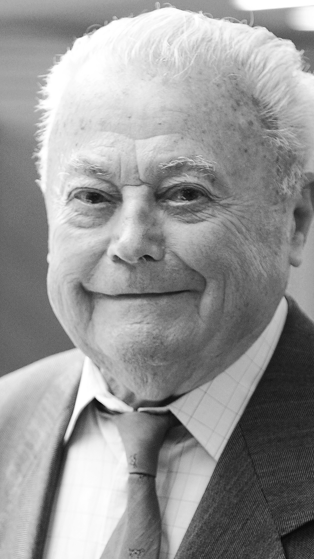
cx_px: 156
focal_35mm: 103
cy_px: 355
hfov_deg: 11.8
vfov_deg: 20.7
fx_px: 1525
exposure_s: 1/100
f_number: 4
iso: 1250
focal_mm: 70
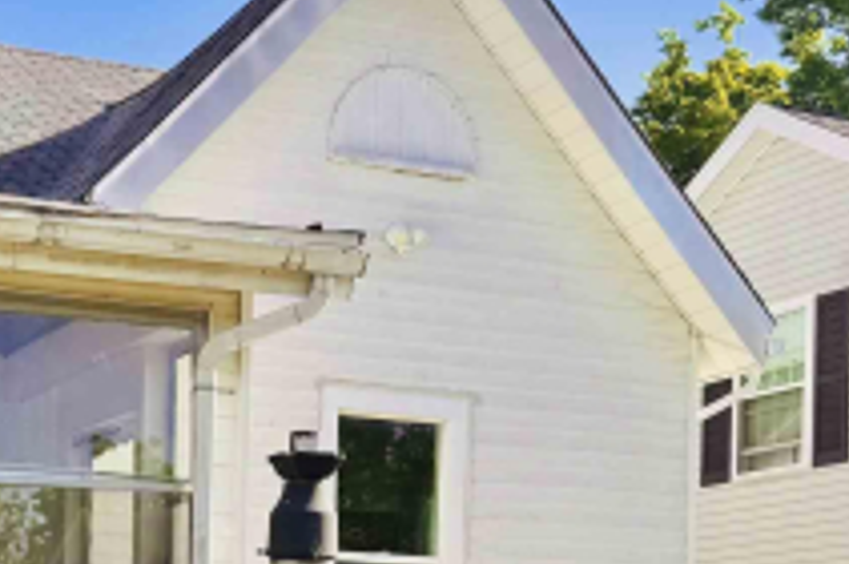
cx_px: 87
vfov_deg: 16.4
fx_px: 1860
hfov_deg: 25.0
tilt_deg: -0.4
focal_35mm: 79
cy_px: 697
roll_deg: -1.9
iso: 80
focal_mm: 6.76
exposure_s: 1/2506
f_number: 1.78
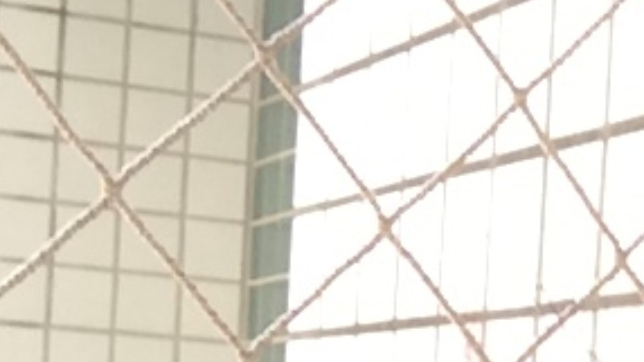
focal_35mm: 161
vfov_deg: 7.4
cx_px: 1234
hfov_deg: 12.1
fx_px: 2750
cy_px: 625
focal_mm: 2.15
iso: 50
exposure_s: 1/386
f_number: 2.4
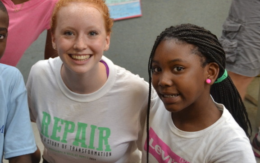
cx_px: 40
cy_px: 12
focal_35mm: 89
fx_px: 631
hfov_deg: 22.9
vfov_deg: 14.5
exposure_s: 1/50
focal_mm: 28
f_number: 4
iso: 400
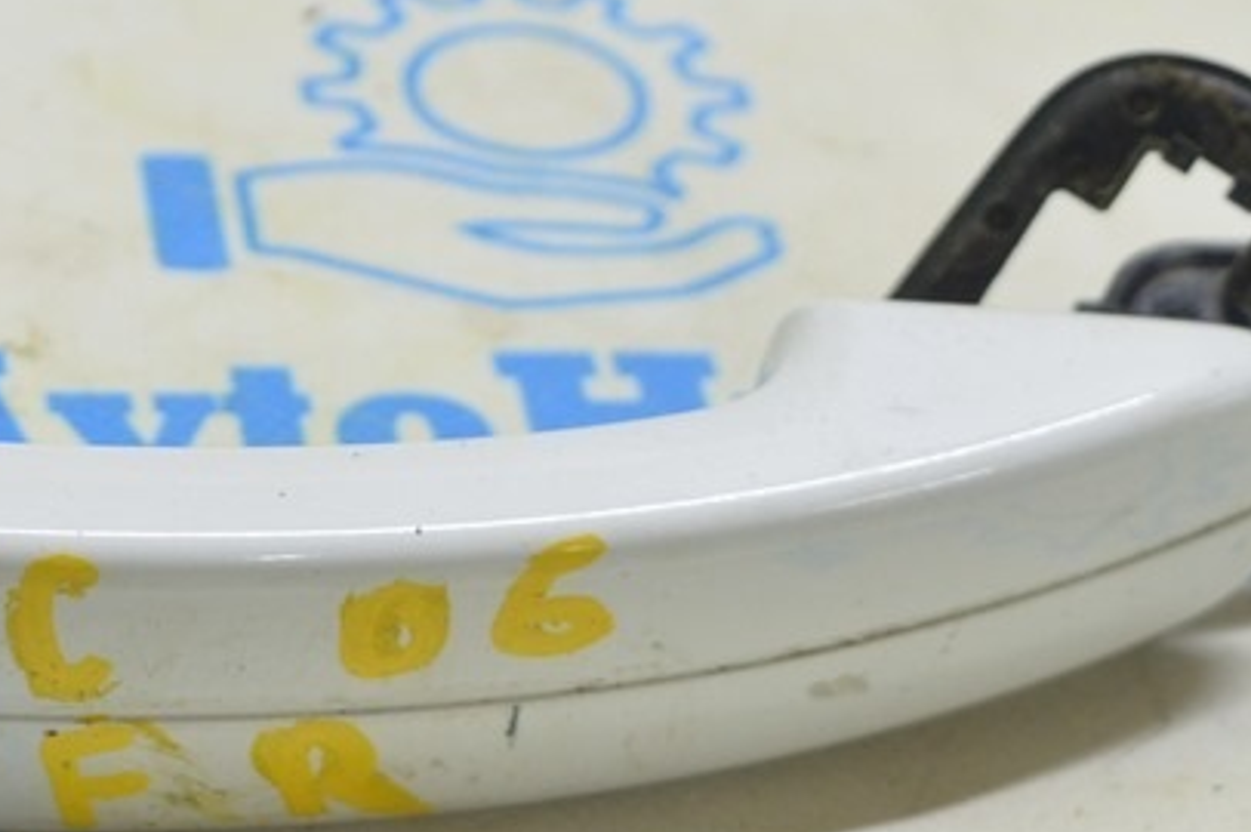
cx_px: -49
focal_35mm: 159
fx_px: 5521
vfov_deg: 8.6
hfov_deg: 12.7
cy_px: 396
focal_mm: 42
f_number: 5.6
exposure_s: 1/20
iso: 400
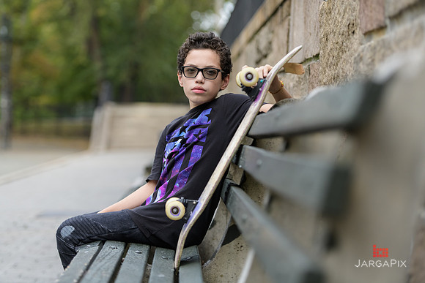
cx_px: 212
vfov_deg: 13.7
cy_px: 142
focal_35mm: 100
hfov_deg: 20.4
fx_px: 1181
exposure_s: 1/1250
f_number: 3.2
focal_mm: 100
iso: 800
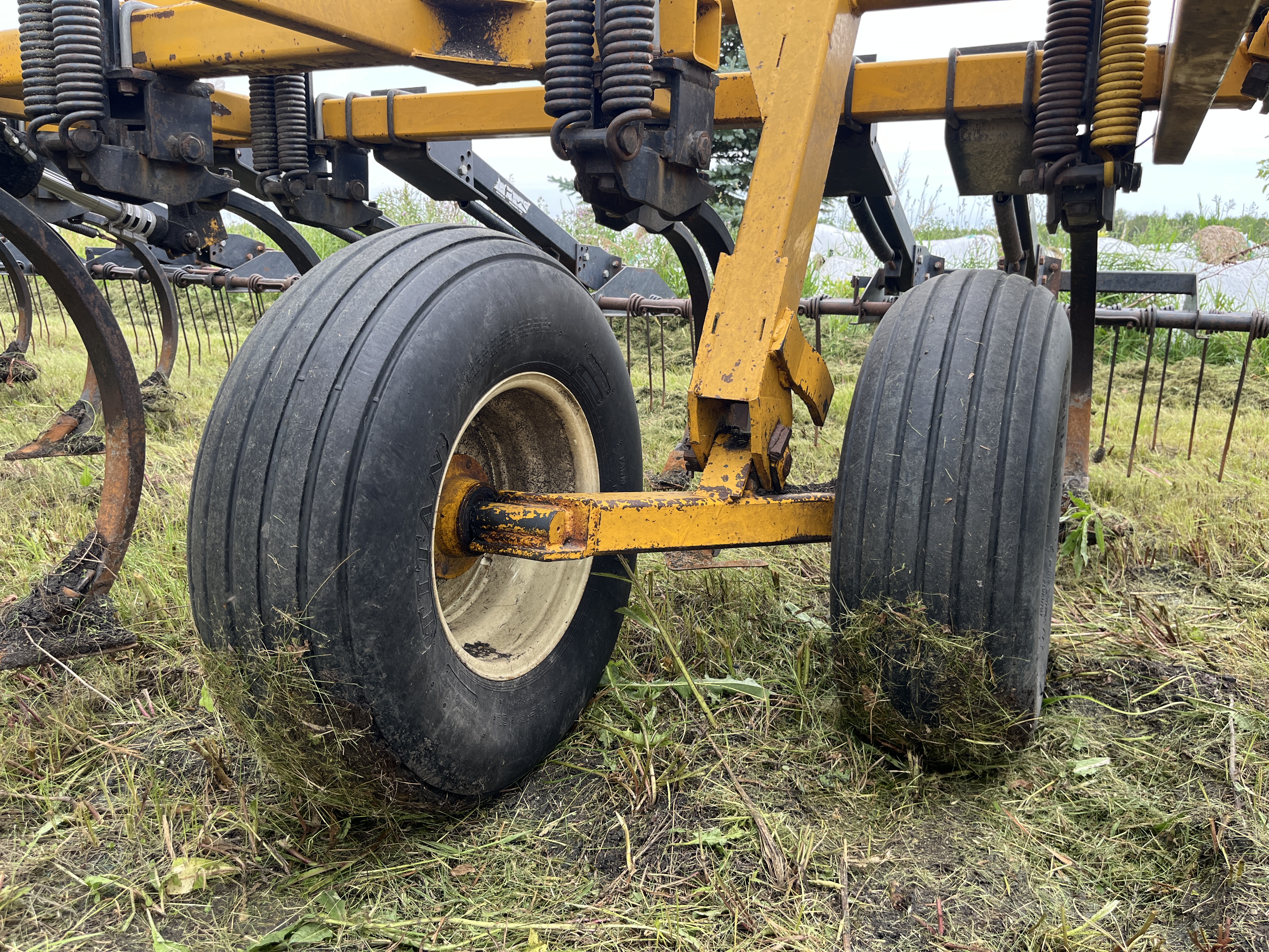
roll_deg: +0.1
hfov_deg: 67.3
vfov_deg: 53.1
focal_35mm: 26
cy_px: 476
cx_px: 634
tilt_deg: -9.0
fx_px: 953
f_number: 1.6
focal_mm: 5.1
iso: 50
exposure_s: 1/301
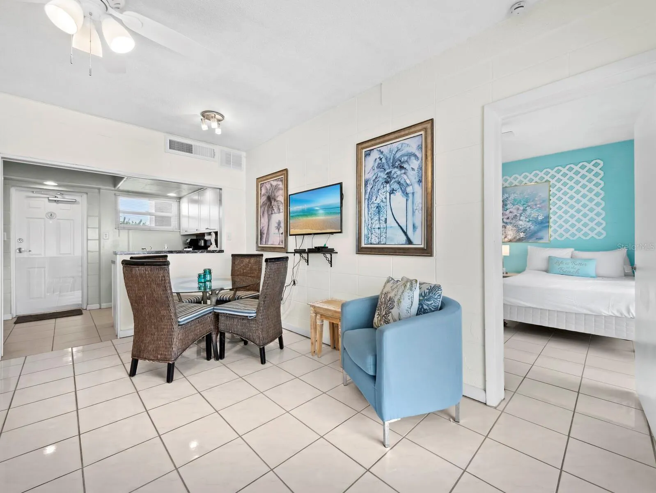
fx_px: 265
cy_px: 246
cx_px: 328
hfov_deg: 102.0
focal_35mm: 14
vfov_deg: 85.7
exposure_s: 1/8
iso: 400
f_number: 11
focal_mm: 7
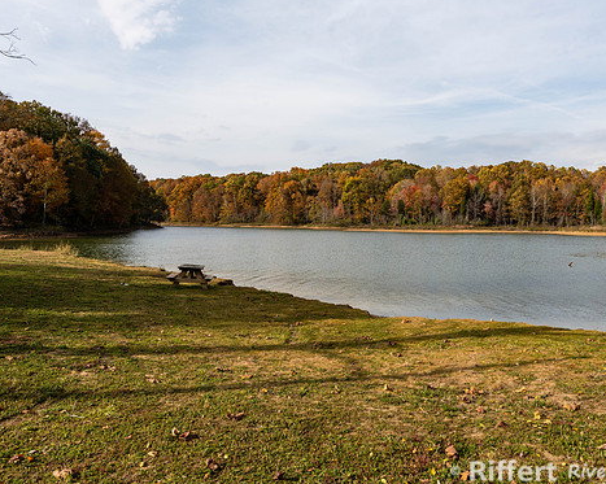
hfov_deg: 61.7
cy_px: 243
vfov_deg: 51.5
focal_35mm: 28
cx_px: 363
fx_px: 502
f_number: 8
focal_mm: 24
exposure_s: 1/160
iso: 80
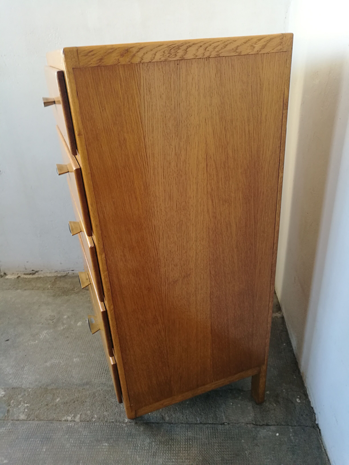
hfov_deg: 51.4
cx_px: 174
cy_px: 232
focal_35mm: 27
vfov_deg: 65.3
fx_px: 363
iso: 160
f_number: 2.2
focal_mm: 4.5
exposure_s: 1/33.3
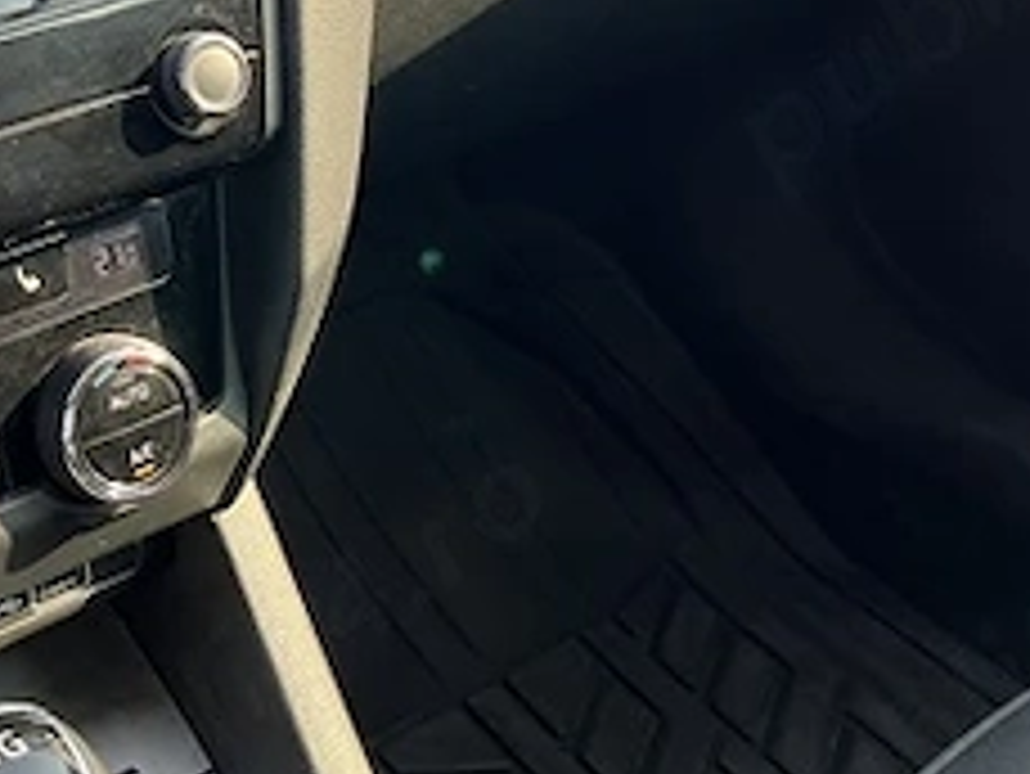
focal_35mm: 68
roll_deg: +1.3
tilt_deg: -22.0
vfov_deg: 20.7
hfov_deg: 28.2
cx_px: 288
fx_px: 2024
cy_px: -50
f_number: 1.6
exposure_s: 1/159
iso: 40
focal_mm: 5.1
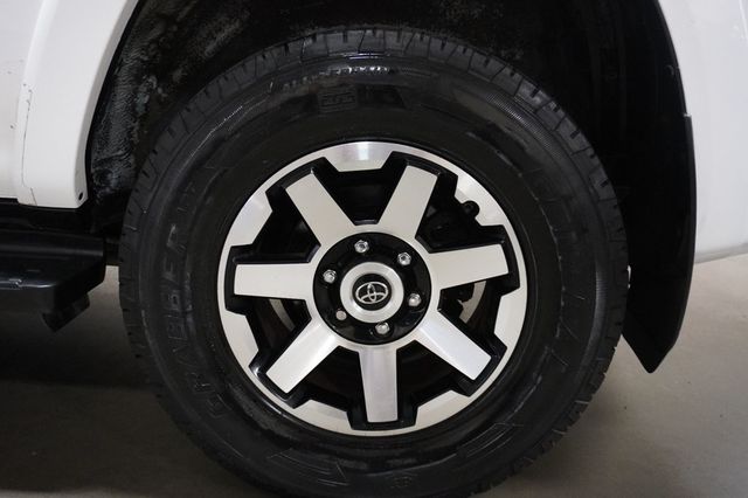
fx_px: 623
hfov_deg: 62.0
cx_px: 374
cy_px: 249
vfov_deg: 43.6
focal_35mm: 30
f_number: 4
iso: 6400
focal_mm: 20
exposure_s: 1/100
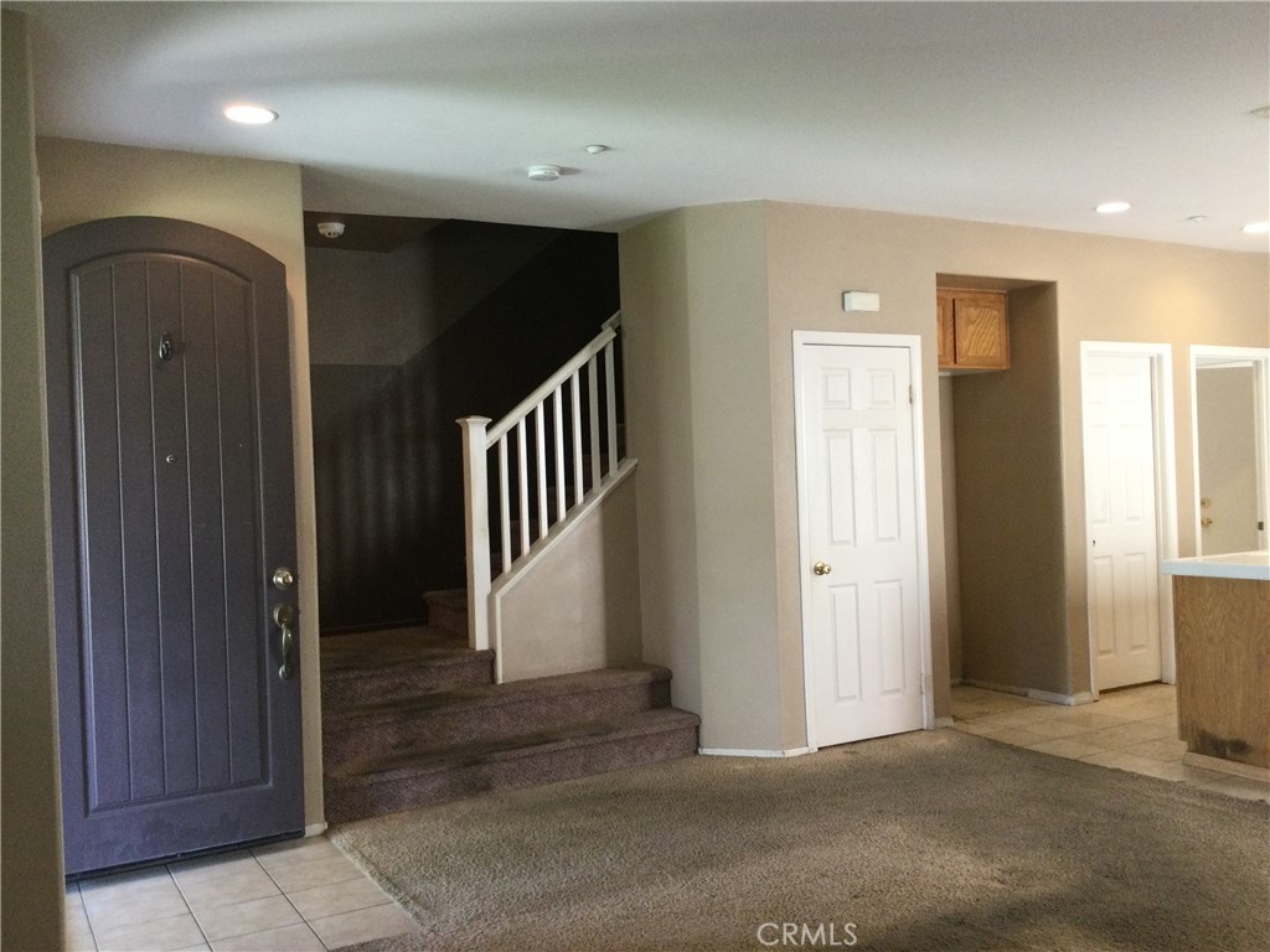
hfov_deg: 58.4
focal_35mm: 31
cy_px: 476
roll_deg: -0.4
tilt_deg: -1.0
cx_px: 635
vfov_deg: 45.4
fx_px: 1137
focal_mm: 3.3
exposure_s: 1/30
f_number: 2.4
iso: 125
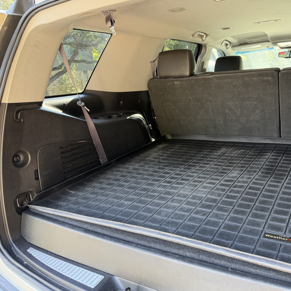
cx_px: 198
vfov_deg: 55.6
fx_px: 276
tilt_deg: -13.2
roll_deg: +5.7
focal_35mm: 29
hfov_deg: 54.3
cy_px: 144
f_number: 1.78
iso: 200
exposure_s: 1/121
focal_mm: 6.76
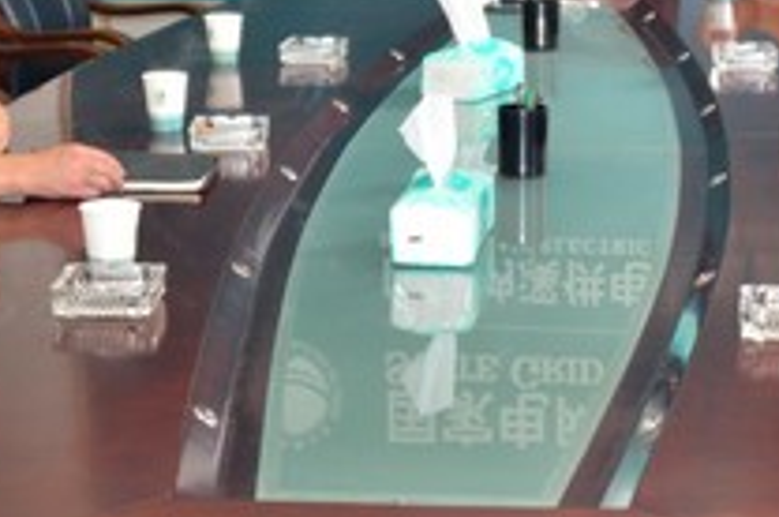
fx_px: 2182
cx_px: 517
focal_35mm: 101
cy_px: -2
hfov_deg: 20.2
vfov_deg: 13.3
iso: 800
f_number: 3.5
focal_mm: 28
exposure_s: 1/60
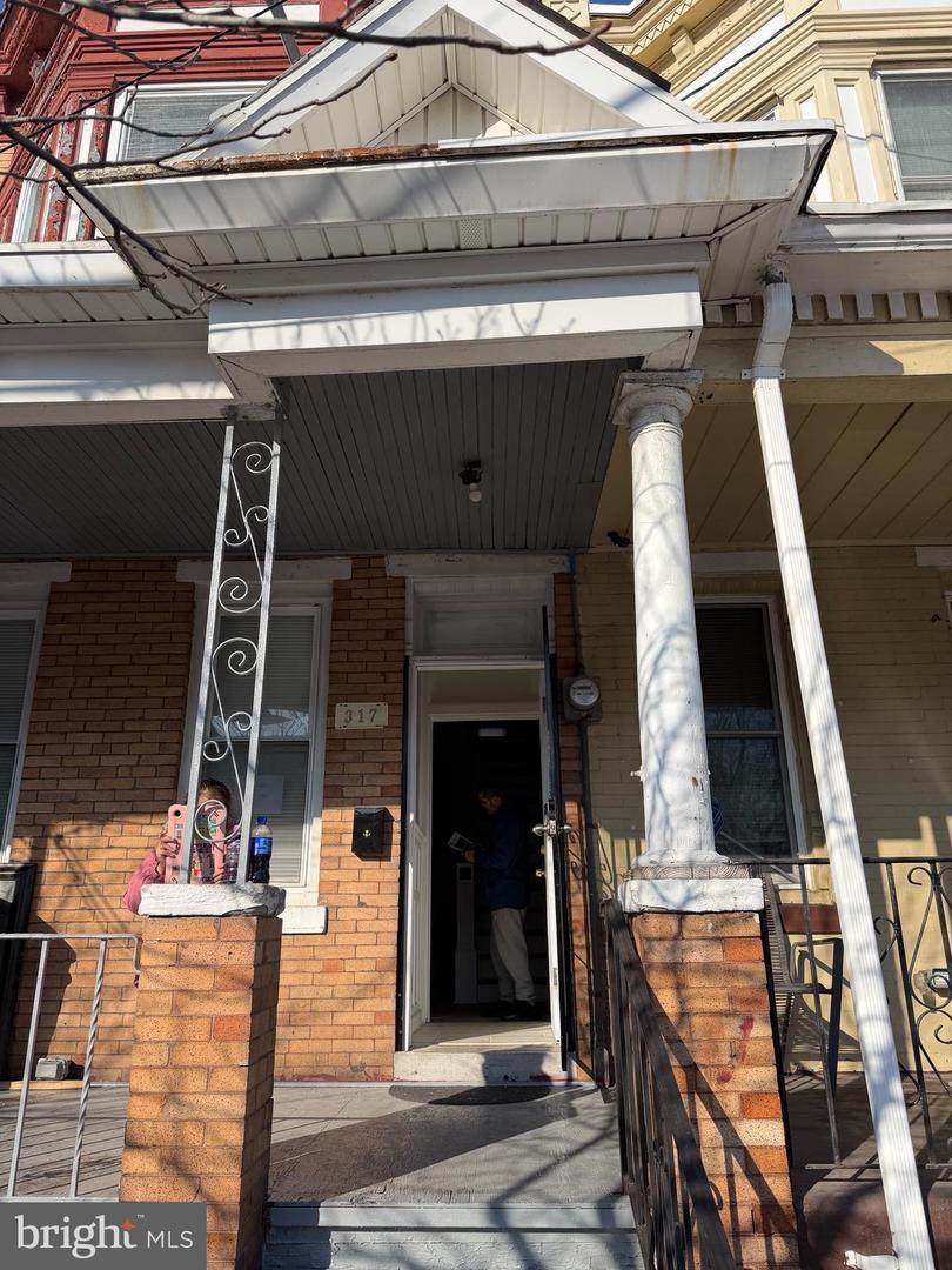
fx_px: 880
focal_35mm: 24
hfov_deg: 56.8
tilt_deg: +17.6
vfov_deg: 71.6
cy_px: 635
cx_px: 476
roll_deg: +0.7
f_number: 1.78
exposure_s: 1/3759
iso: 80
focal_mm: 6.76
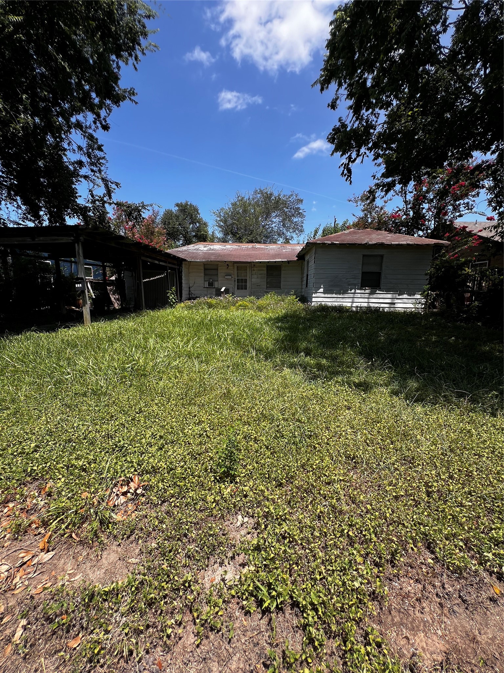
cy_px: 336
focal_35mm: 13
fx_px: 252
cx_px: 252
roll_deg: -0.3
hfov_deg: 89.9
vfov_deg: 106.2
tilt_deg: -9.1
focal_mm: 1.57
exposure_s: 1/896
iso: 32
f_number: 1.8
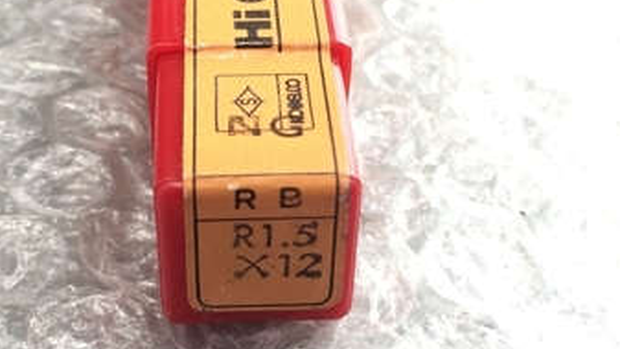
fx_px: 987
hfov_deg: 34.7
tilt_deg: -42.4
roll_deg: -2.0
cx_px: 234
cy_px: 180
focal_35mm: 60
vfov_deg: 20.1
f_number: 2.2
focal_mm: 4.15
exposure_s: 1/30
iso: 64
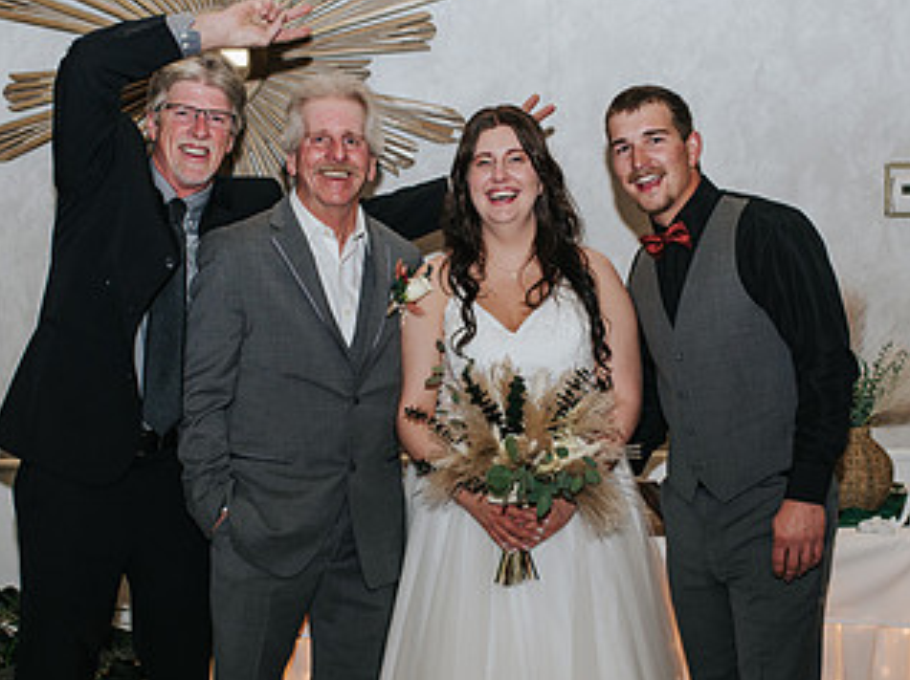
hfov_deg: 30.8
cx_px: 455
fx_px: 1654
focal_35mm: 63
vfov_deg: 23.2
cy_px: 404
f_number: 3.2
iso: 800
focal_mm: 35
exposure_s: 1/200
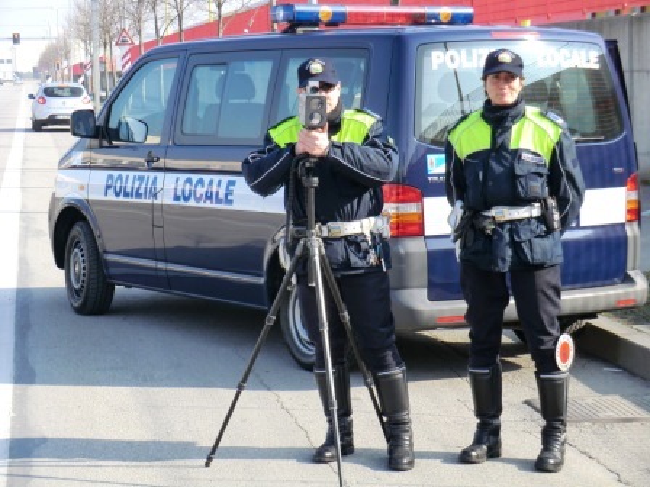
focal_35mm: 89
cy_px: 244
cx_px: 325
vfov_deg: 16.6
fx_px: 1671
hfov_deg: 22.0
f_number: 4.8
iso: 64
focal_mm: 16
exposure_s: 1/125
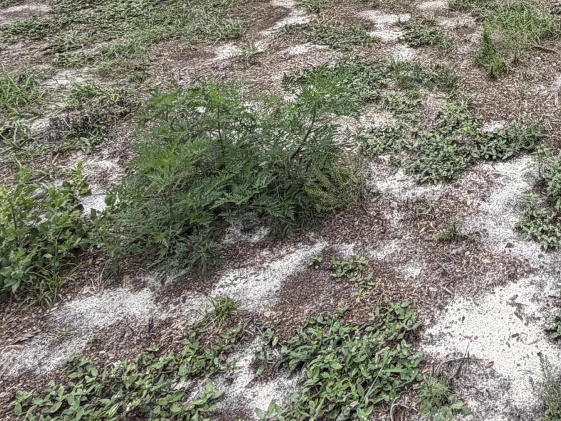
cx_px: 594
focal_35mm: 42
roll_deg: -1.3
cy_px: -108
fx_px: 681
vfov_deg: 28.8
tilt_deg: -9.0
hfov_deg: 38.4
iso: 40
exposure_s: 1/502
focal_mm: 2.22
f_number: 2.2
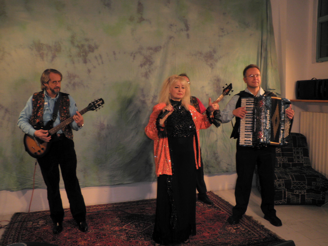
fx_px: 341
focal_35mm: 36
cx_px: 164
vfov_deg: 39.7
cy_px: 123
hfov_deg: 51.4
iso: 64
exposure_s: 1/80
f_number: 3.5
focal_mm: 6.3
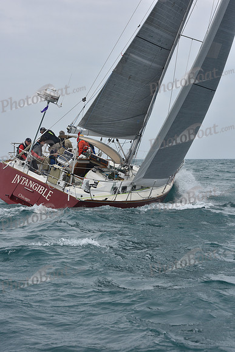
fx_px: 900
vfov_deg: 22.1
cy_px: 176
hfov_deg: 14.9
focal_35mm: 92
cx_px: 118
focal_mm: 92
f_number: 9
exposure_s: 1/800
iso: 250
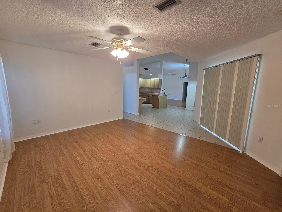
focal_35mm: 13
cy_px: 106
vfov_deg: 89.9
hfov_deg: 106.2
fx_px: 106
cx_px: 141
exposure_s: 1/60
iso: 200
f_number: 2.2
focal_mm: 2.2
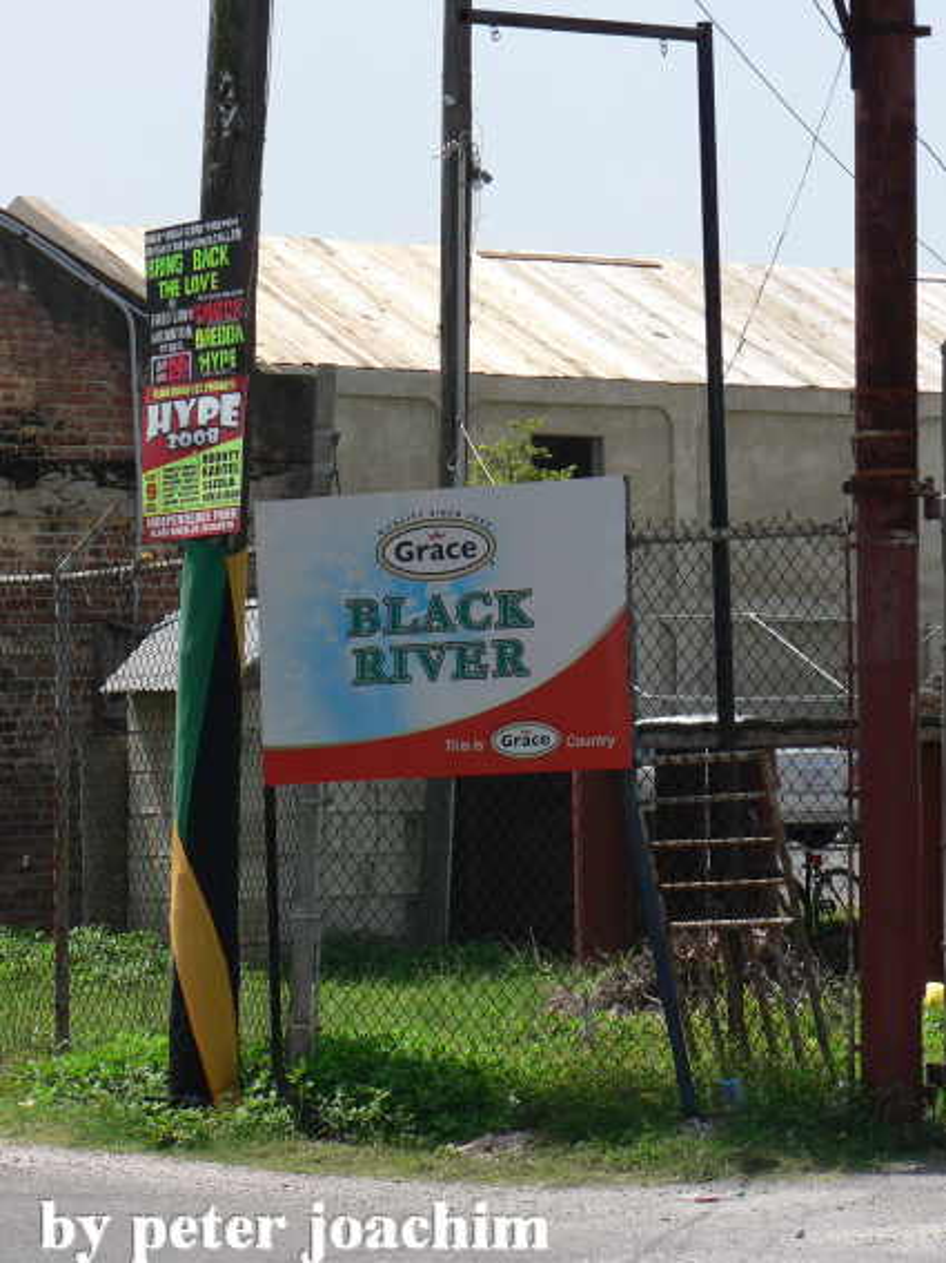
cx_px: 473
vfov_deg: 13.8
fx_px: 5213
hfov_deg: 10.4
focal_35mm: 143
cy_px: 632
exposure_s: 1/400
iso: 64
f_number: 4.5
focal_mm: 24.6
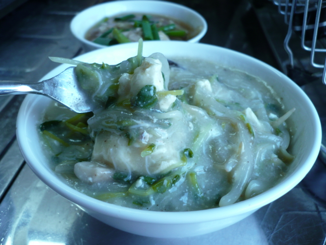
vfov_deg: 40.7
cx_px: 163
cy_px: 122
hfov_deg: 52.6
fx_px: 330
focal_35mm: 35
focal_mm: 5.8
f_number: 2.8
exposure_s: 1/40
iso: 100
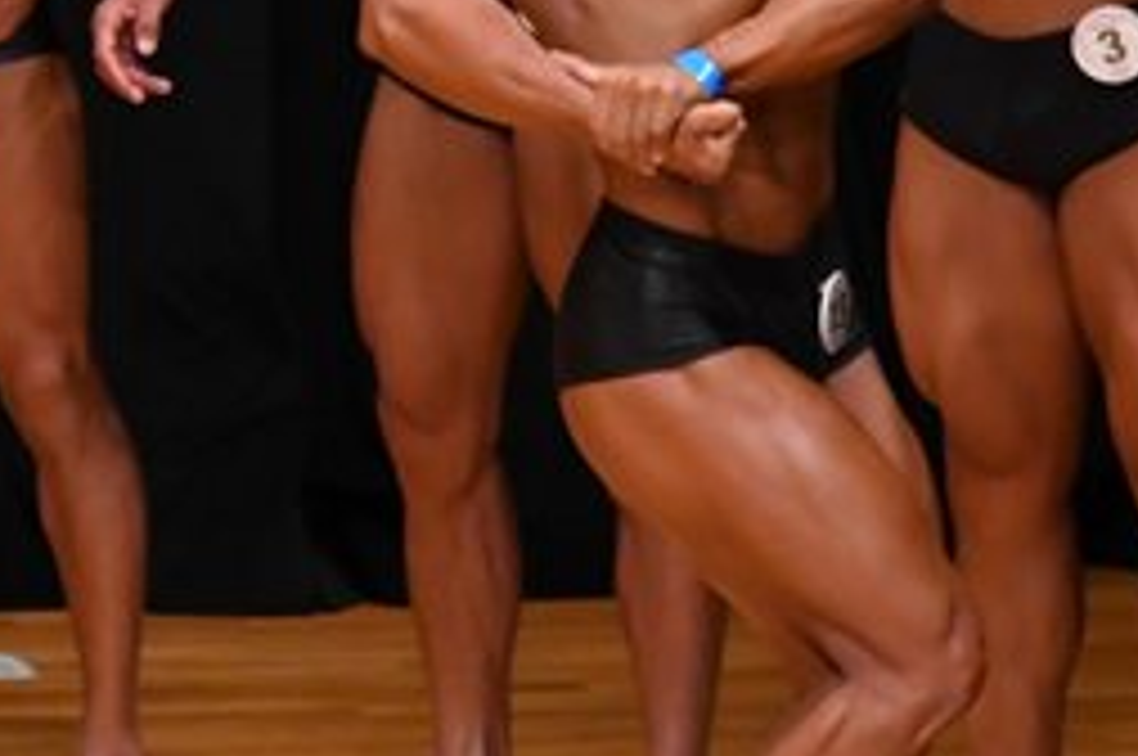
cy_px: 194
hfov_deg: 2.6
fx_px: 24656
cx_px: -475
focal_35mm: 781
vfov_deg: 1.8
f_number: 5.6
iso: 4000
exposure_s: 1/400
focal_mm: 170
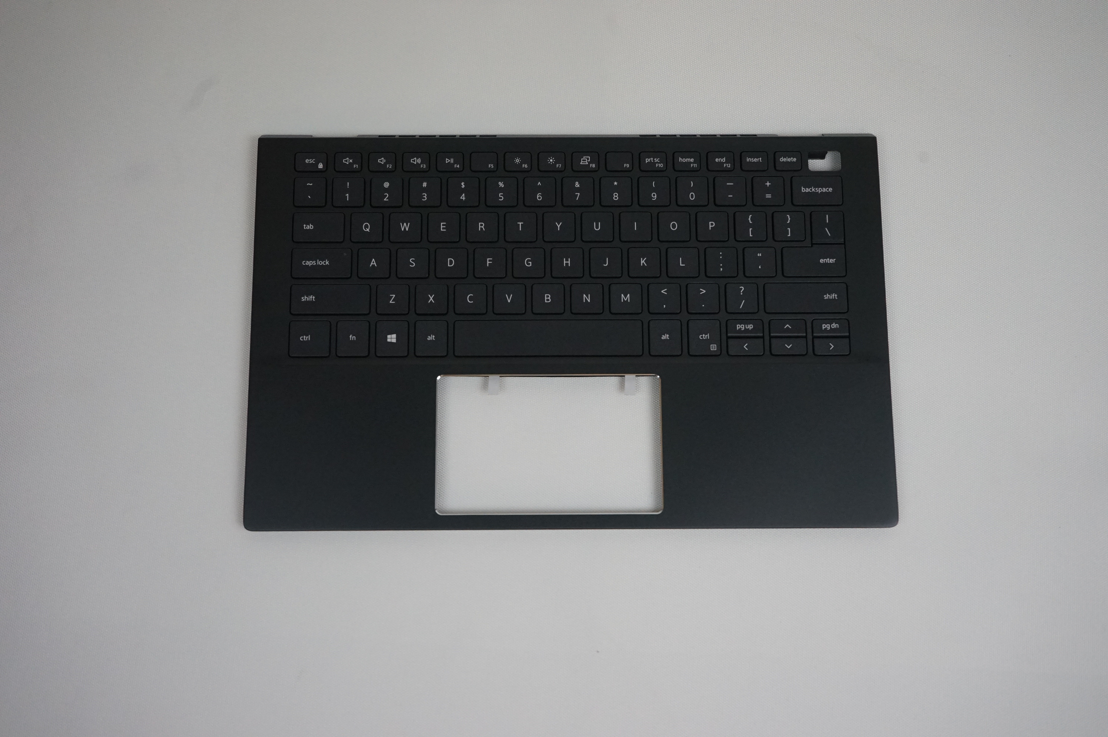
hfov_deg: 48.5
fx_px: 1230
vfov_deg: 33.3
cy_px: 368
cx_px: 554
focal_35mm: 40
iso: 3200
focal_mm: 40
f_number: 7.1
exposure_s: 1/250
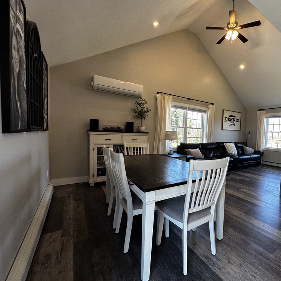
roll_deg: -2.3
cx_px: 192
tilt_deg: -2.7
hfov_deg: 80.6
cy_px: 142
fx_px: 156
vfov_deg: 84.0
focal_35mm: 17
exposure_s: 1/120
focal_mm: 2.22
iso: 125
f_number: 2.2
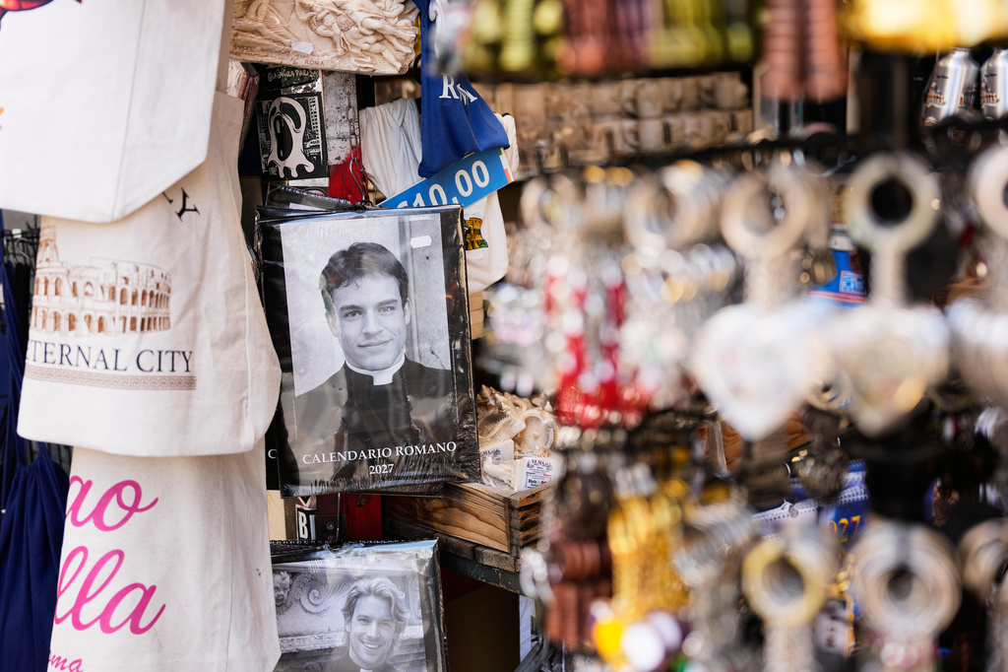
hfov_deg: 43.6
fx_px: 1260
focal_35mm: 45
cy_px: 336
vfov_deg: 29.8
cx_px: 504
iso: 250
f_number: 2.8
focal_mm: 45
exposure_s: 1/640
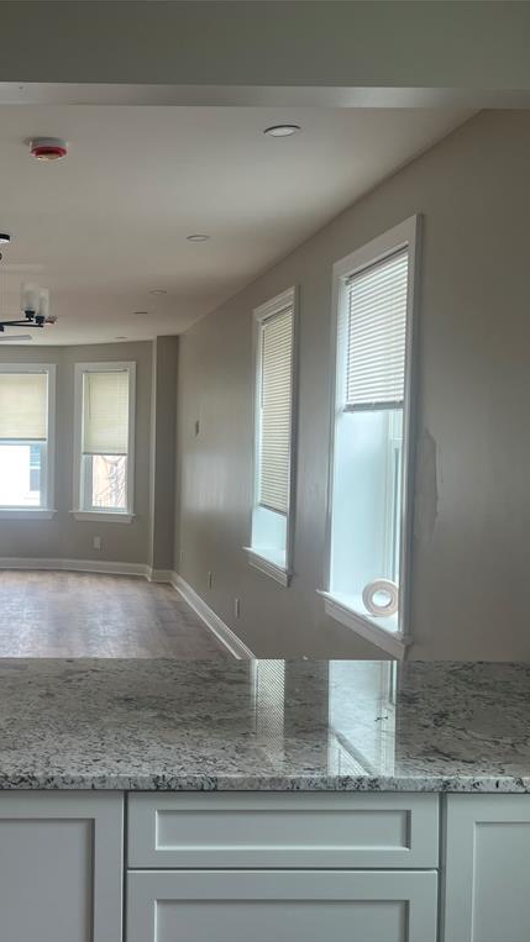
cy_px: 473
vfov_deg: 52.8
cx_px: 58
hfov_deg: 29.9
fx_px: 950
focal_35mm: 38
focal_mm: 5.1
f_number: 1.6
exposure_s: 1/122
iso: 50
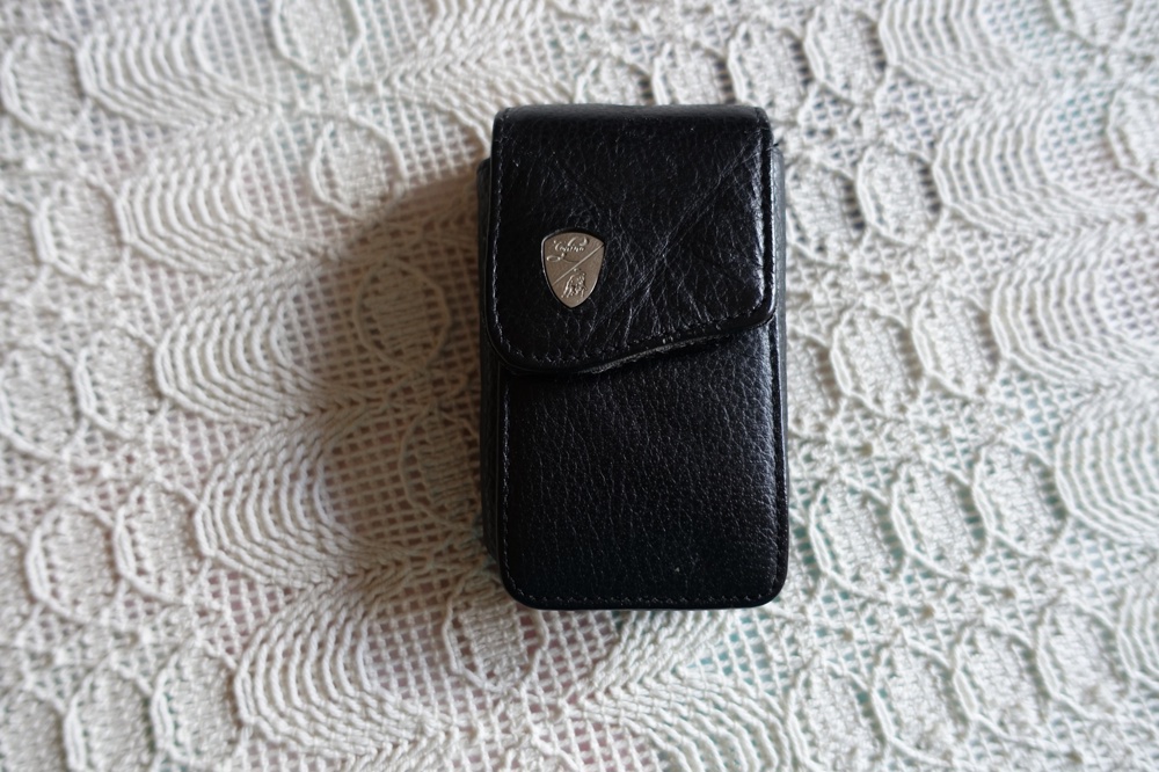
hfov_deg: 73.8
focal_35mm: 24
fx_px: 772
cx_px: 580
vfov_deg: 53.1
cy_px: 386
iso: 160
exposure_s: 1/30
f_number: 1.8
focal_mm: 8.8
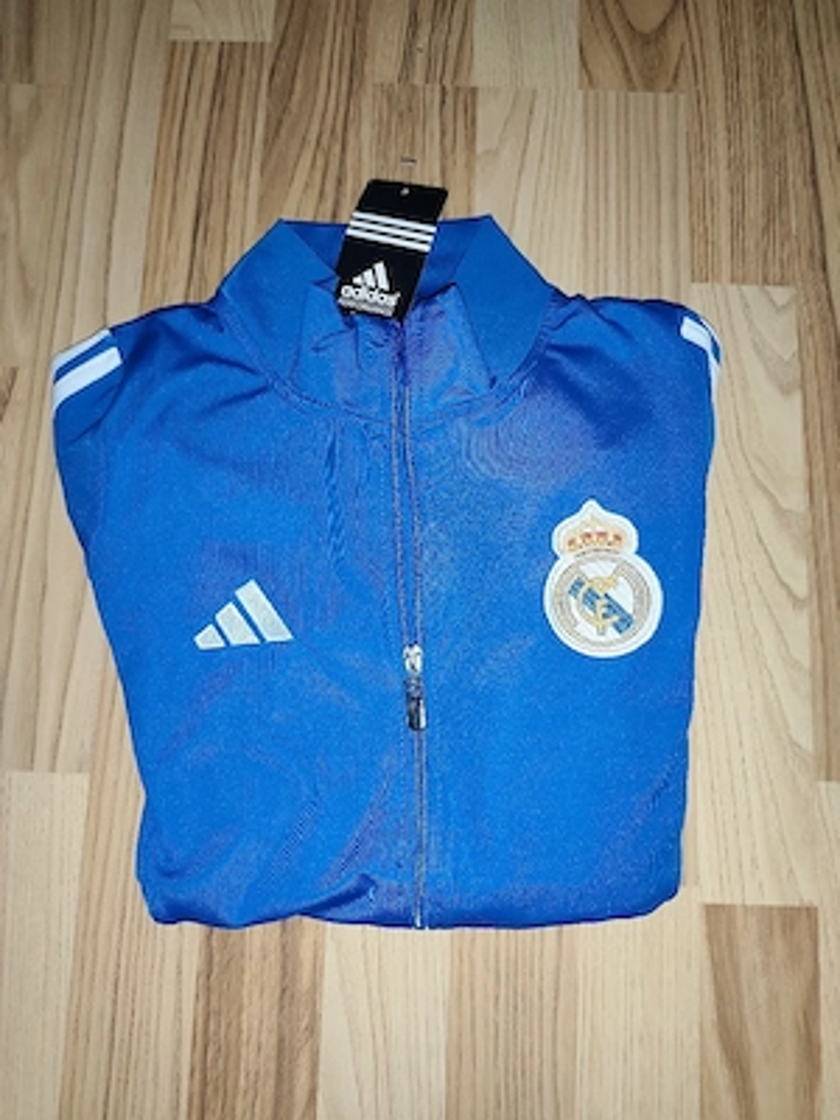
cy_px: 560
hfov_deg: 58.9
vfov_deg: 73.9
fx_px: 744
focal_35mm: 23
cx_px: 420
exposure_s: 1/33.3
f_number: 1.65
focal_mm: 6.19
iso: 800
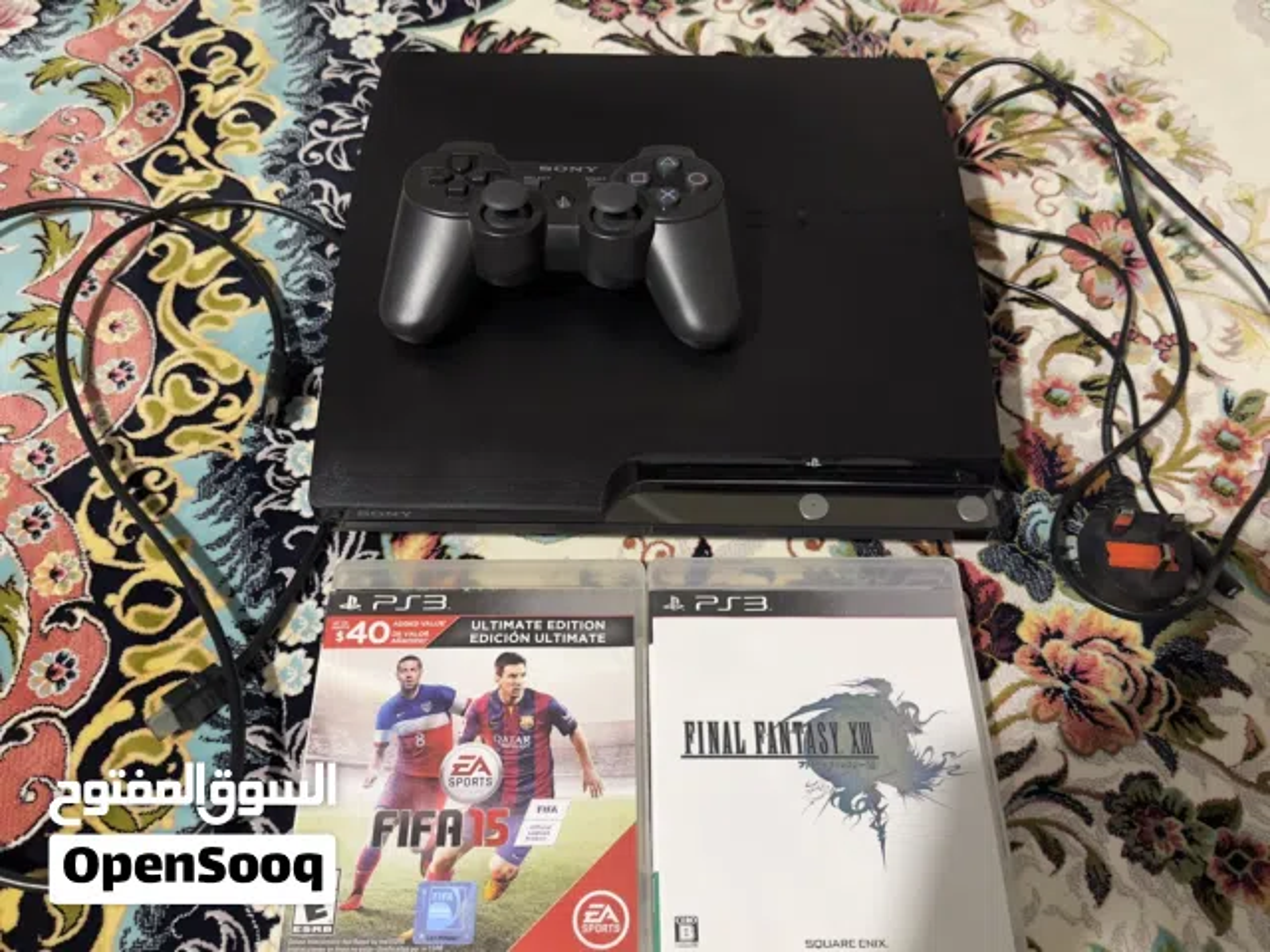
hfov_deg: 71.6
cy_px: 476
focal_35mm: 24
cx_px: 635
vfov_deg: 56.8
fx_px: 881
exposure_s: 1/33
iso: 1000
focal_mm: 6.86
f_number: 1.78
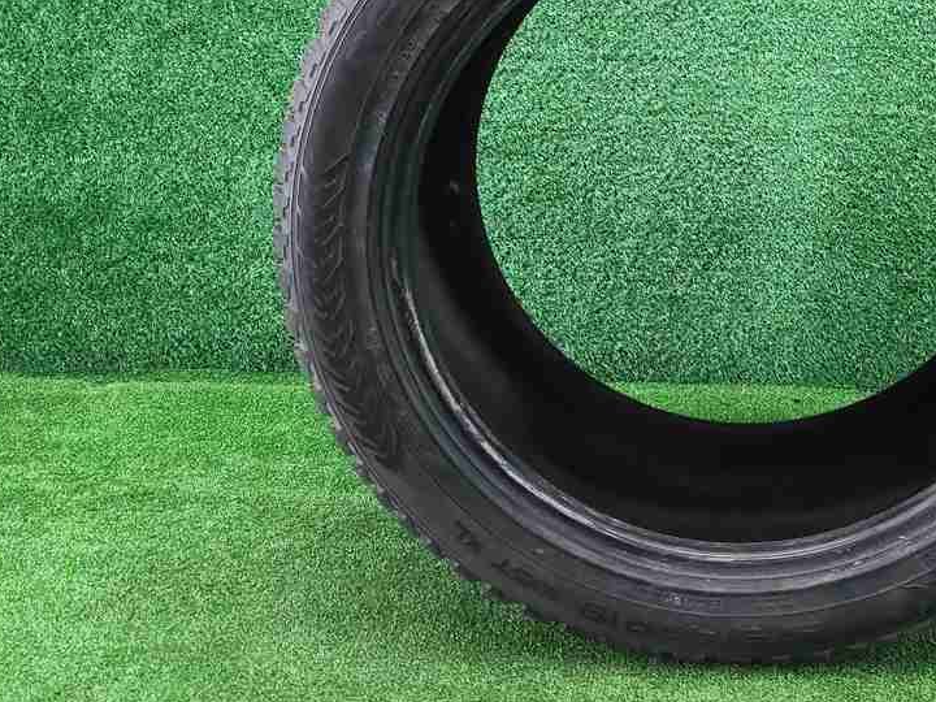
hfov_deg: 35.4
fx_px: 1406
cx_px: 772
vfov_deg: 27.6
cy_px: 159
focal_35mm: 52
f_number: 1.8
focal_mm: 5.4
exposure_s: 1/50
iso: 261
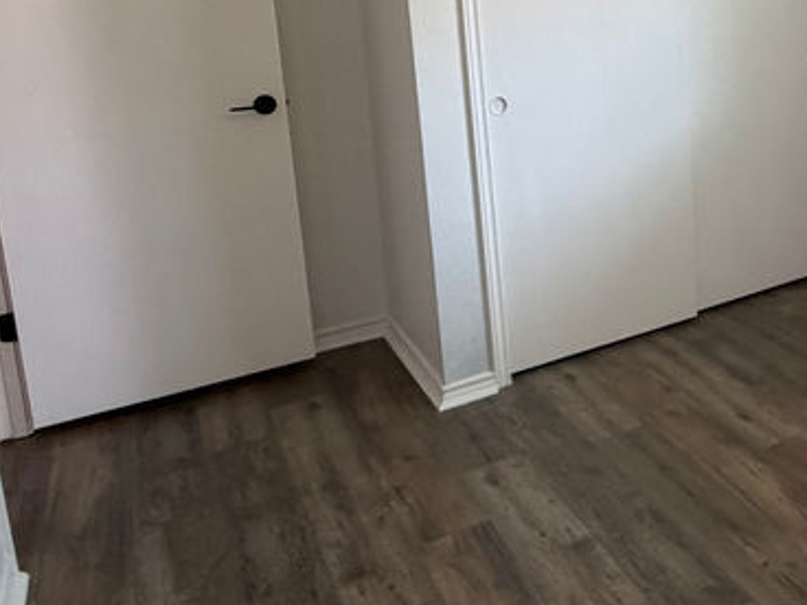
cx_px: 796
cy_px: 96
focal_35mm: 39
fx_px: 909
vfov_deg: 35.3
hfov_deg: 41.9
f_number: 2.2
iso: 250
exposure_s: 1/120
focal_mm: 2.22
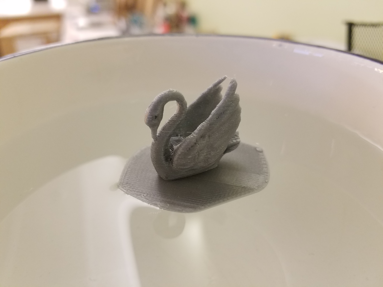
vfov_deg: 53.1
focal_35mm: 26
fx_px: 288
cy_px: 144
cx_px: 192
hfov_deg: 67.3
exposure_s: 1/11
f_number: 1.7
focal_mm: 4.2
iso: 200
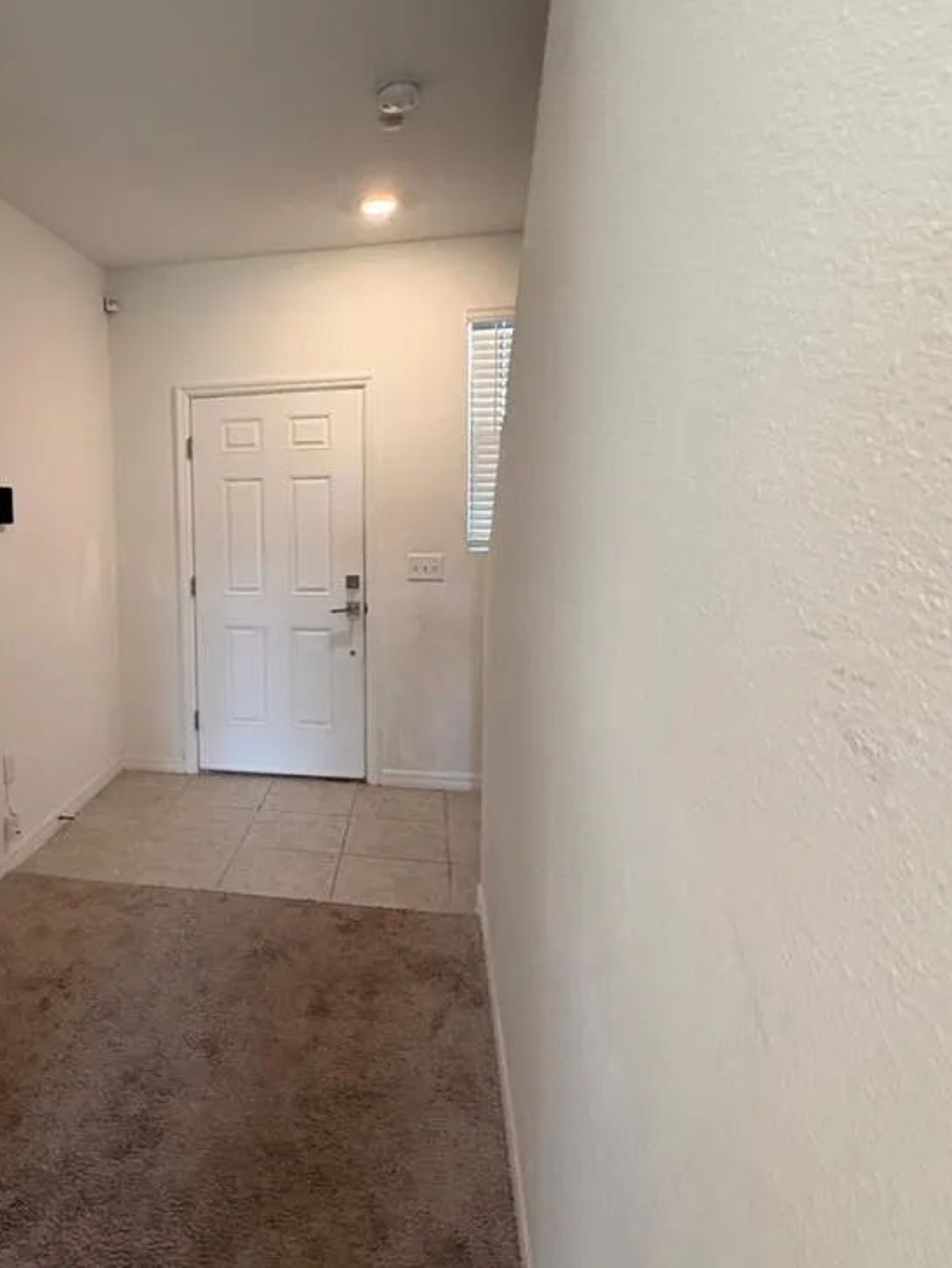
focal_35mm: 23
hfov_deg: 55.4
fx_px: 843
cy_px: 589
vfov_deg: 73.8
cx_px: 214
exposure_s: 1/60
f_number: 2.2
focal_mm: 2.22
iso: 160
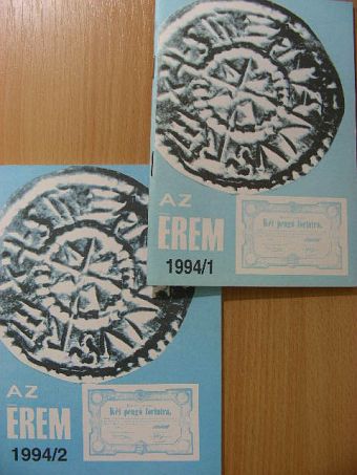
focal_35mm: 38
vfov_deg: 49.0
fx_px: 522
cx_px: 178
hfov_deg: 37.7
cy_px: 238
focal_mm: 6.3
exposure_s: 1/30
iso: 87
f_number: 3.5
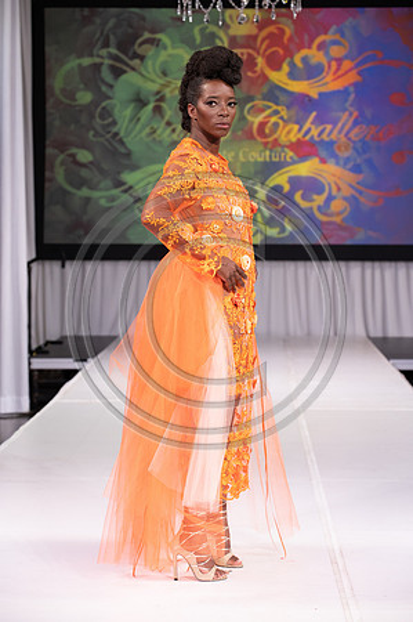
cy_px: 311
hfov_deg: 14.8
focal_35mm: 92
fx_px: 1587
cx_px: 206
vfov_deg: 22.2
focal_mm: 92
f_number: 5.6
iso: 2000
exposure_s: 1/400
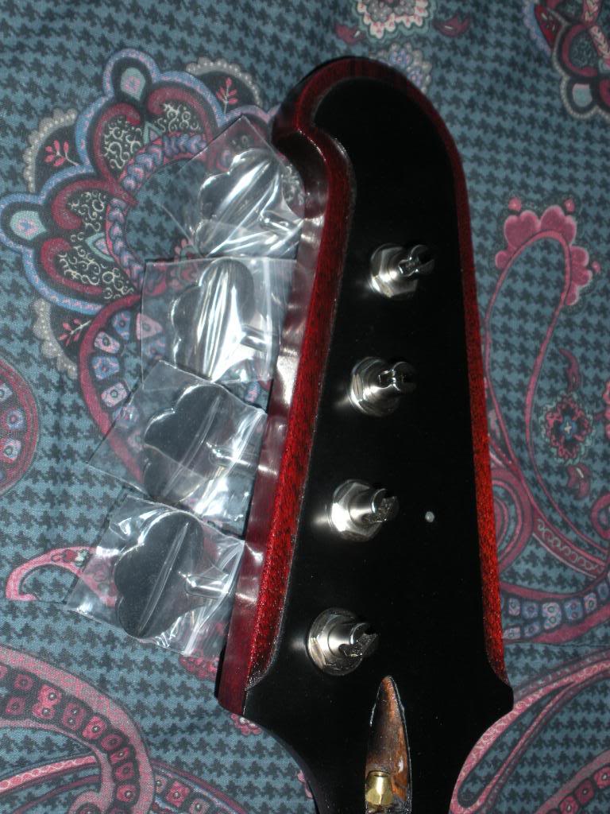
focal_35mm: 52
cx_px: 305
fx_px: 1222
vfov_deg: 36.8
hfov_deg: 28.0
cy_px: 407
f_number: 4.4
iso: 64
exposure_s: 1/60
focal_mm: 9.1
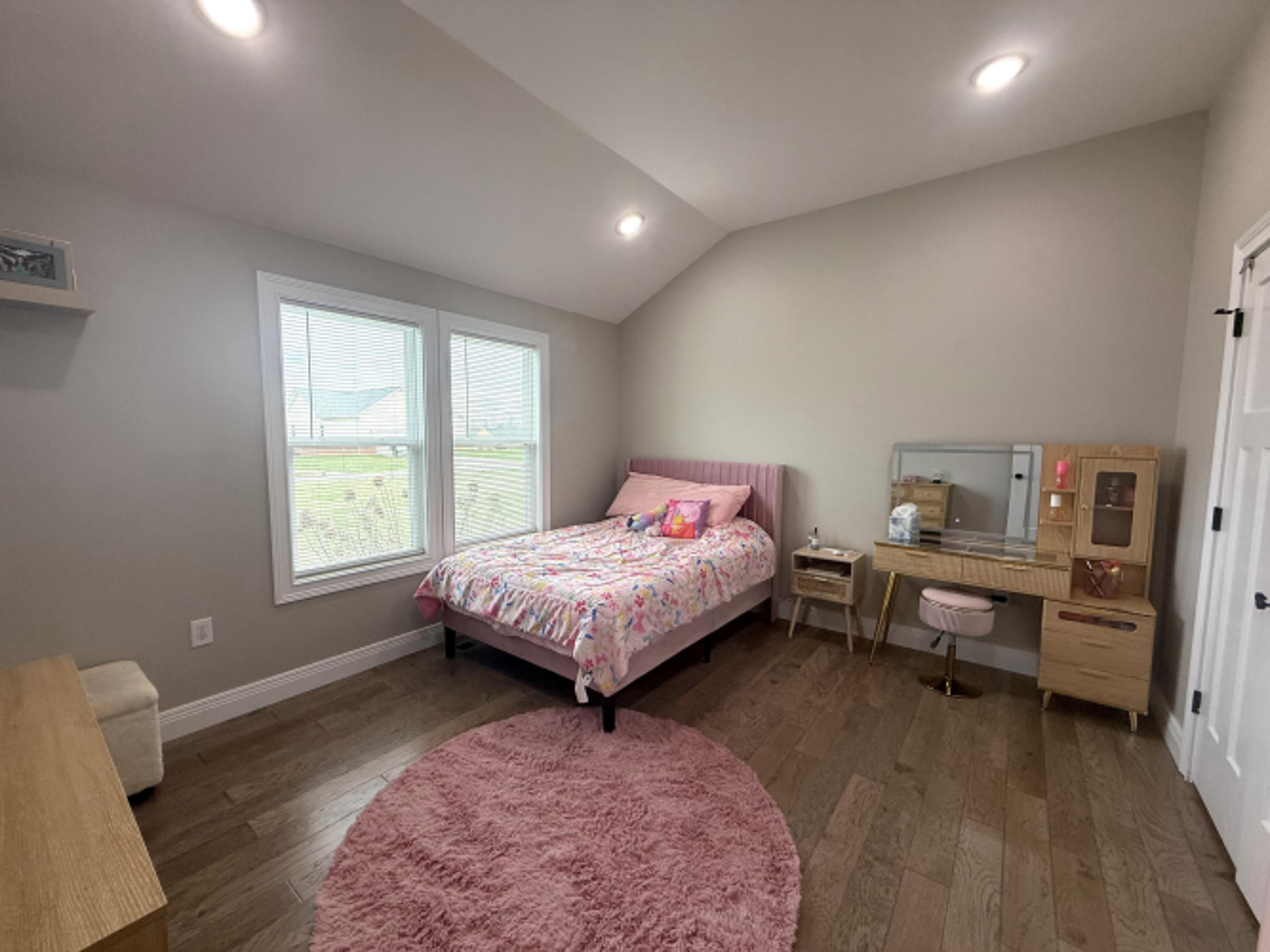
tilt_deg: -3.9
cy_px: 476
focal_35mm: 14
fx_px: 514
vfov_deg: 85.7
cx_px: 635
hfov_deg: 102.1
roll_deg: -0.5
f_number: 2.2
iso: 100
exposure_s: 1/120
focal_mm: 2.22
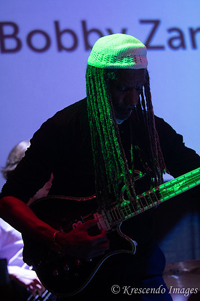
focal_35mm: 105
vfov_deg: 19.5
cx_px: 100
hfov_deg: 13.0
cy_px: 150
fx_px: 875
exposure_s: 1/200
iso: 3200
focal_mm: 70
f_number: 2.8
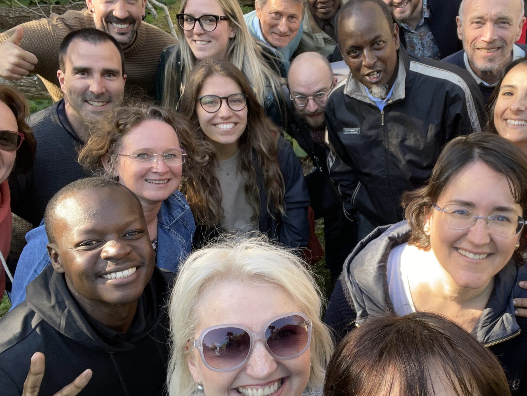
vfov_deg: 39.6
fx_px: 548
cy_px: 227
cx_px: 341
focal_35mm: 36
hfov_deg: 50.6
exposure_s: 1/121
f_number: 2.2
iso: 50
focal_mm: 2.71
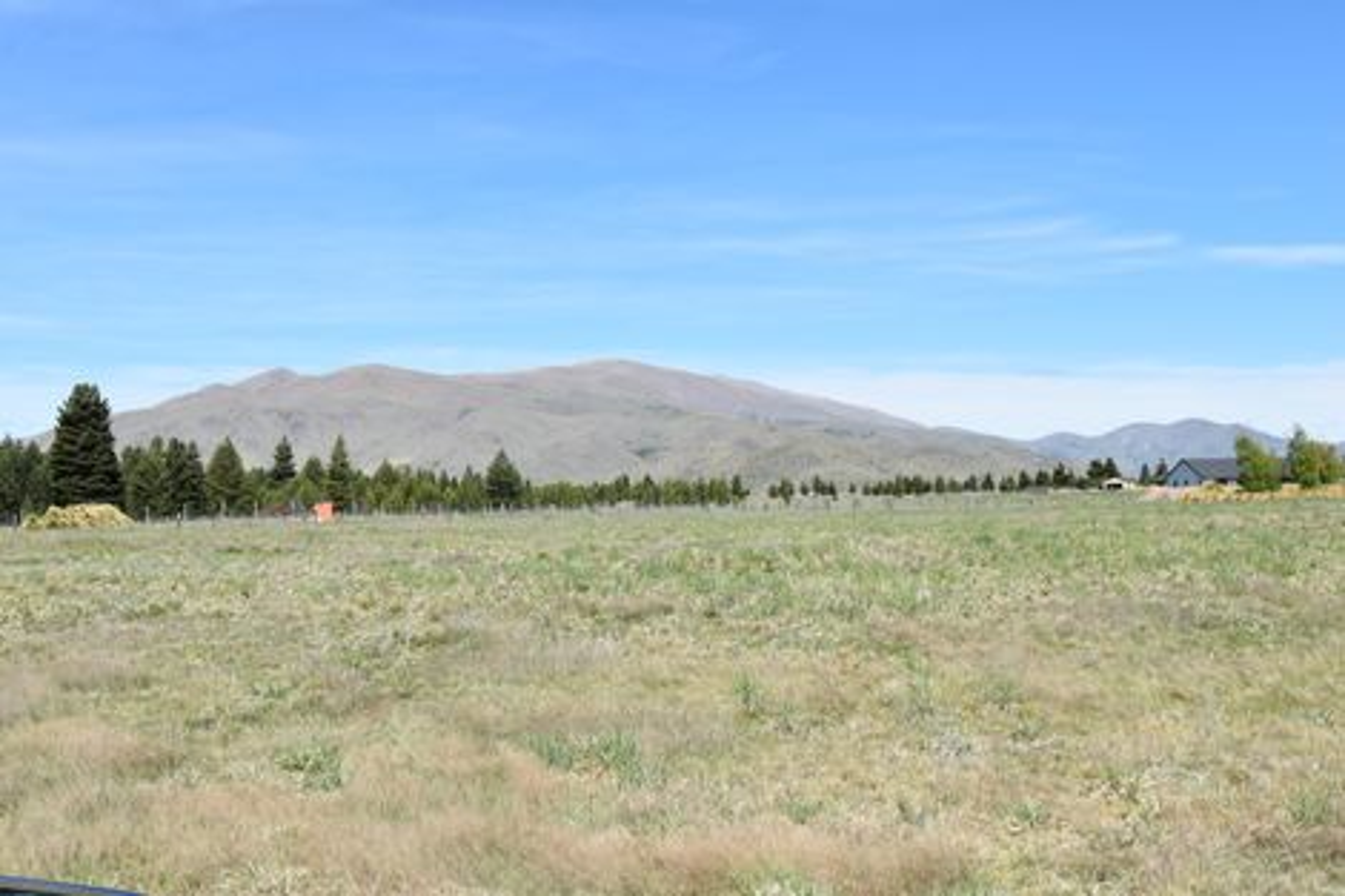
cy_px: 448
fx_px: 1344
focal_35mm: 36
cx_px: 672
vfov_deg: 36.8
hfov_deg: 53.1
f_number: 10
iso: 200
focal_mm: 24
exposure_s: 1/400
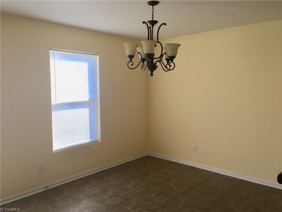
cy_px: 106
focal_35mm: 29
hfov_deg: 61.7
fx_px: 236
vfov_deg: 48.2
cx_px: 141
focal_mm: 4.15
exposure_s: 1/162
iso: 32
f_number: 2.2
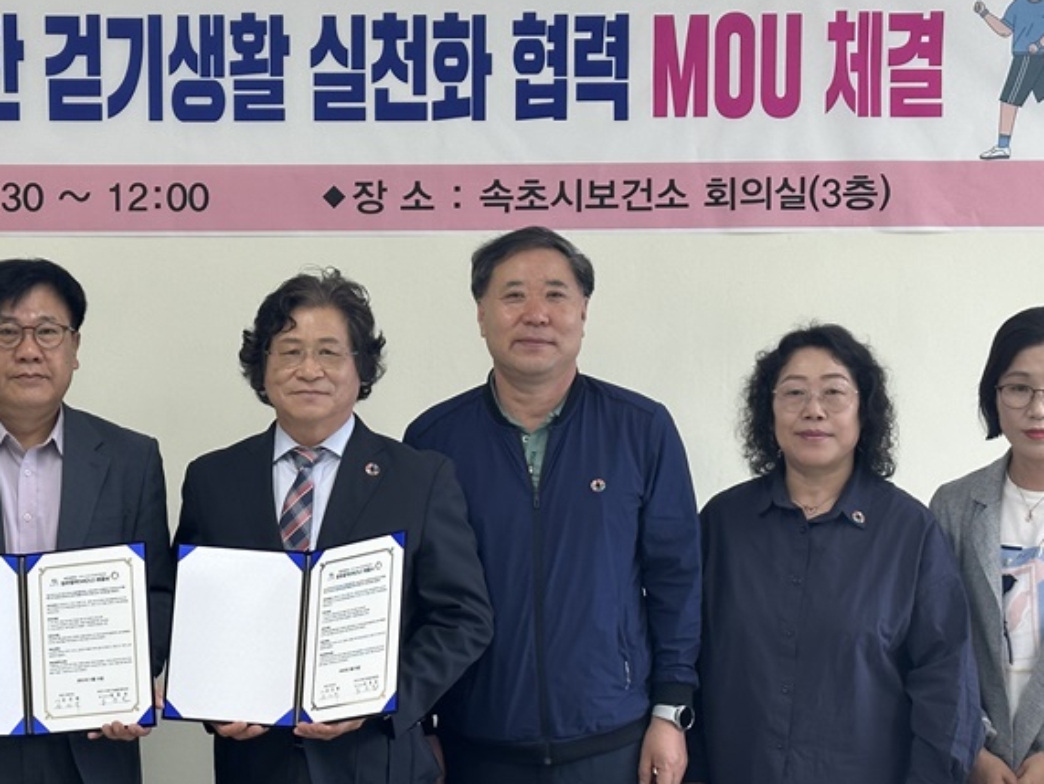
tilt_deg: -3.7
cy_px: 455
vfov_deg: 17.6
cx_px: 232
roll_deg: +0.8
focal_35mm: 84
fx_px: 2535
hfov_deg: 23.0
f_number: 1.78
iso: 64
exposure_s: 1/120
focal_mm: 6.86
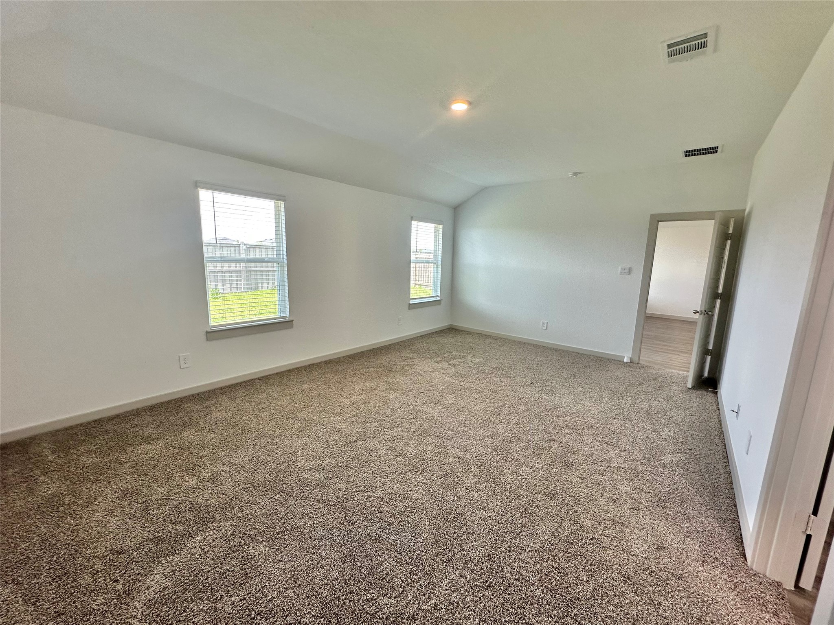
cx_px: 417
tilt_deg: -9.4
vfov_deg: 85.7
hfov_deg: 102.1
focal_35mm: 14
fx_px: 337
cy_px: 312
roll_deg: -1.9
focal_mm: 2.22
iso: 100
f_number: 2.2
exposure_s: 1/120
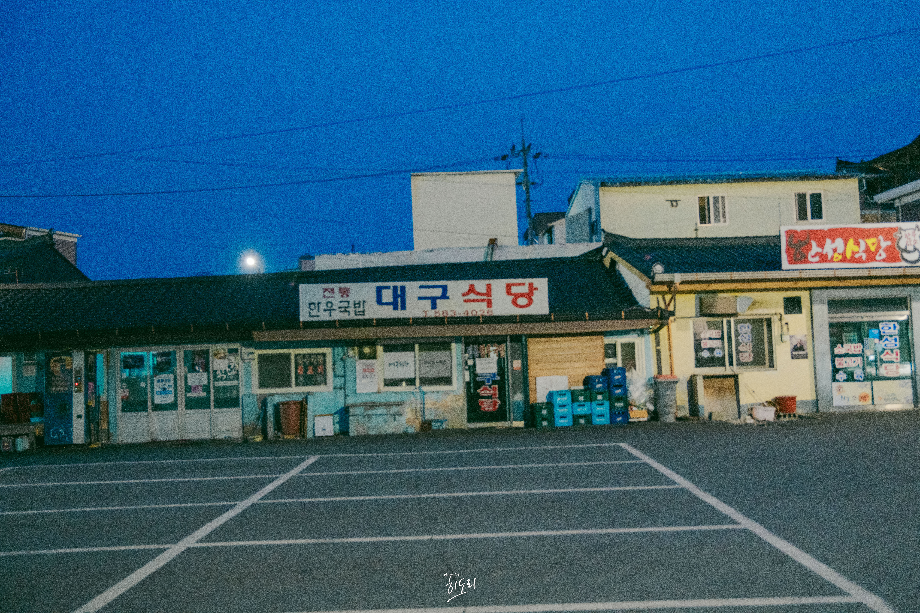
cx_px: 460
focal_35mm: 38
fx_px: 971
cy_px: 306
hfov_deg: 50.7
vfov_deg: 35.1
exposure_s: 1/15
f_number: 2.8
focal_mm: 38
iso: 5000
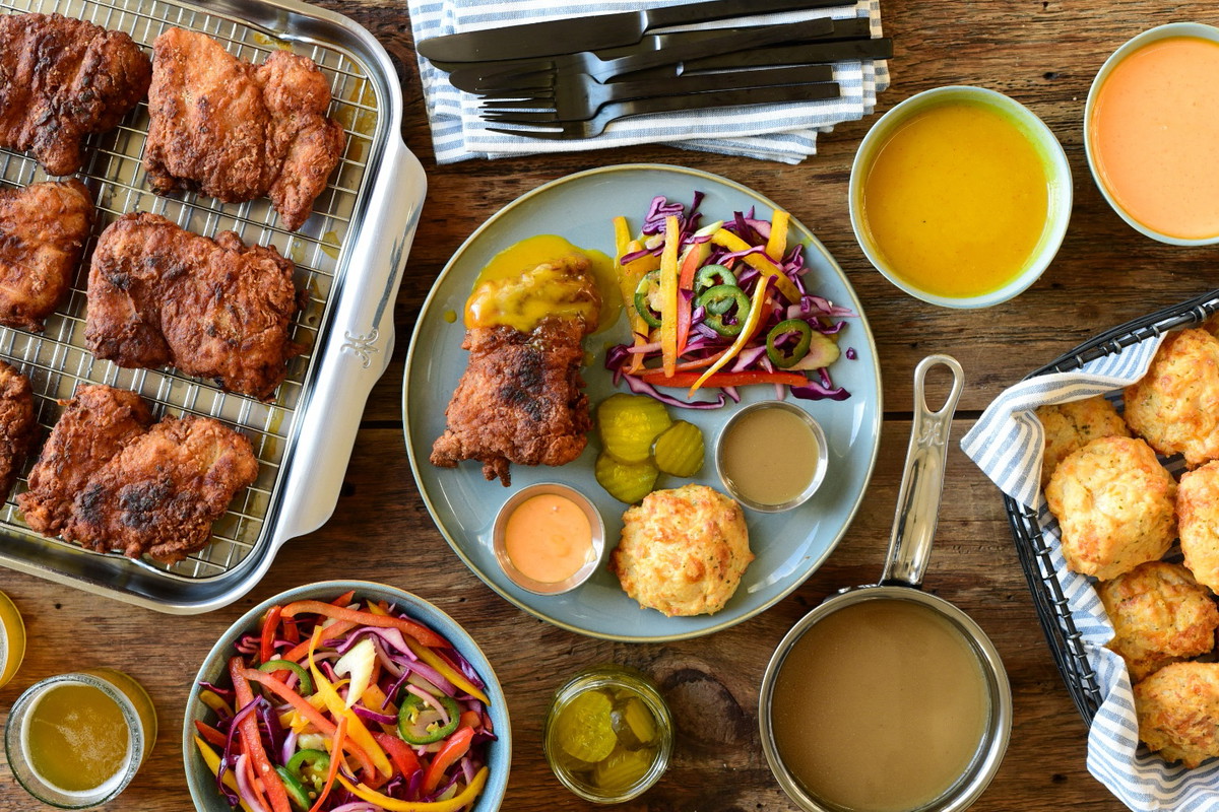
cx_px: 610
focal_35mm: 50
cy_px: 406
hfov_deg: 39.6
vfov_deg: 27.0
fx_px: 1693
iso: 800
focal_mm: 50
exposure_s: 1/60
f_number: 7.1
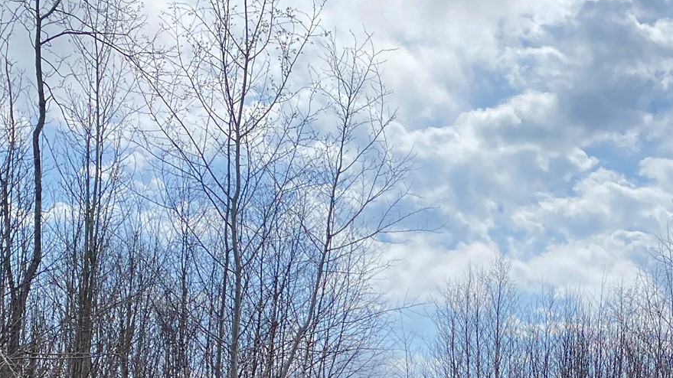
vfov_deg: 16.9
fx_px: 1178
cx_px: 544
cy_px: 533
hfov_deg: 31.0
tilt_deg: +0.3
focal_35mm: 66
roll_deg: -1.0
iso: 32
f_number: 1.8
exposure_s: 1/6410
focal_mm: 4.25
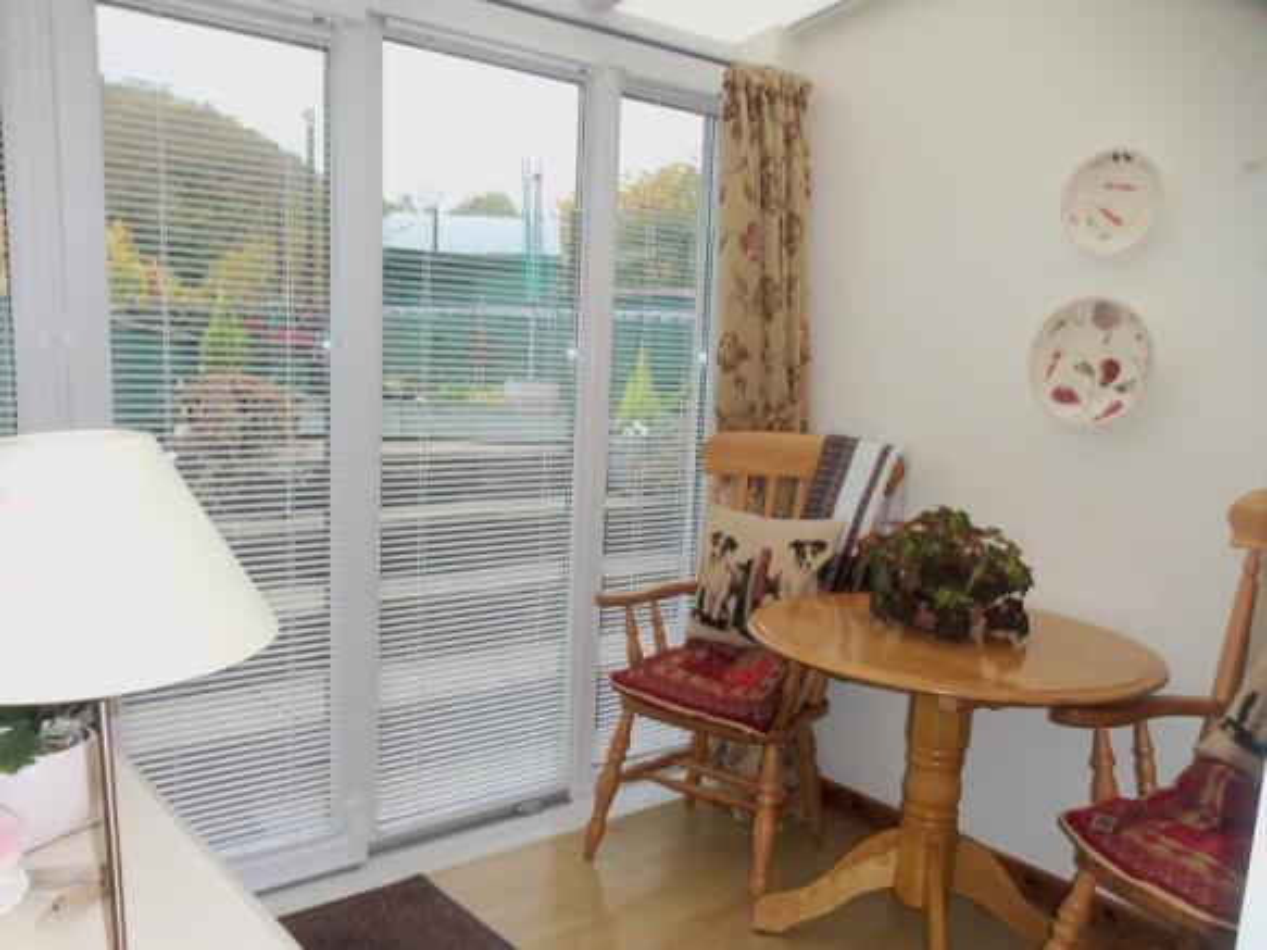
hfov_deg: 63.5
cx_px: 634
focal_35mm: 28
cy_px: 475
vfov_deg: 49.7
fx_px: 1025
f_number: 3.3
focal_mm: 5.1
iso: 200
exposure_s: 1/60
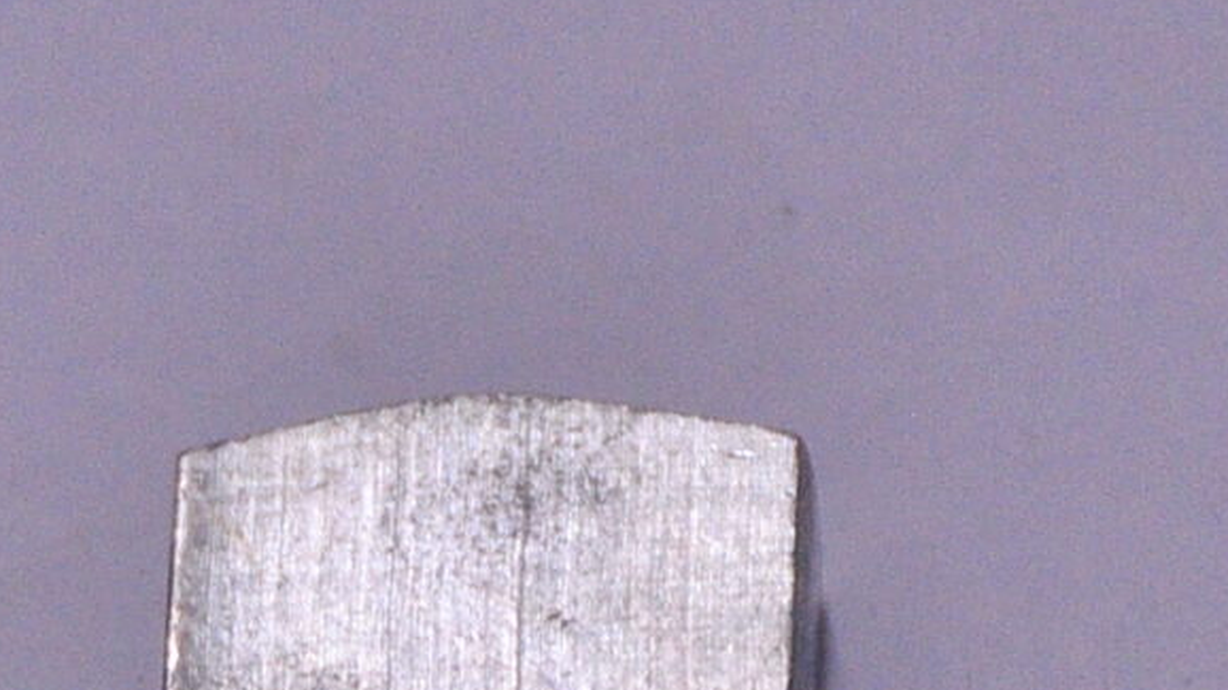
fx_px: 33959
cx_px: 249
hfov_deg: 2.1
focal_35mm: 1043
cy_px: 794
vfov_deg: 1.2
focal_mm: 150
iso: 1250
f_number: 5.6
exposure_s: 1/100
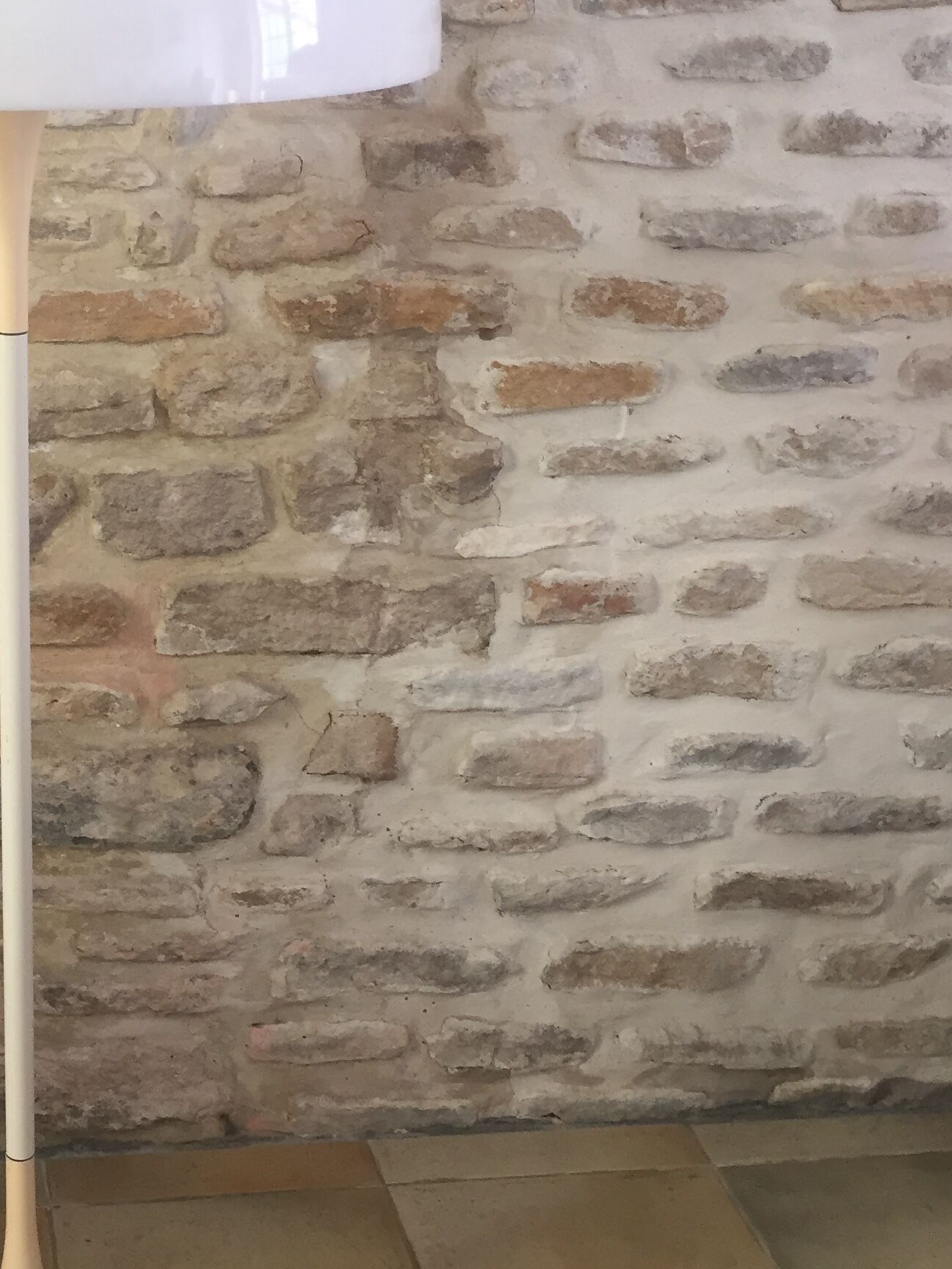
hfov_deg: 25.8
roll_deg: -0.3
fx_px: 2017
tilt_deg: -17.0
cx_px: 111
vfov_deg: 34.8
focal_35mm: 55
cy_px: 516
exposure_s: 1/33
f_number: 2.2
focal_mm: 4.15
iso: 80
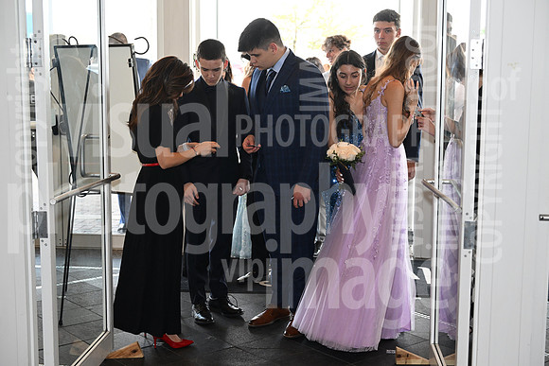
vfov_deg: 26.0
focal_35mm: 52
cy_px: 183
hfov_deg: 38.2
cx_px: 274
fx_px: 793
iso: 2000
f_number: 4
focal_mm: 52
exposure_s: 1/200
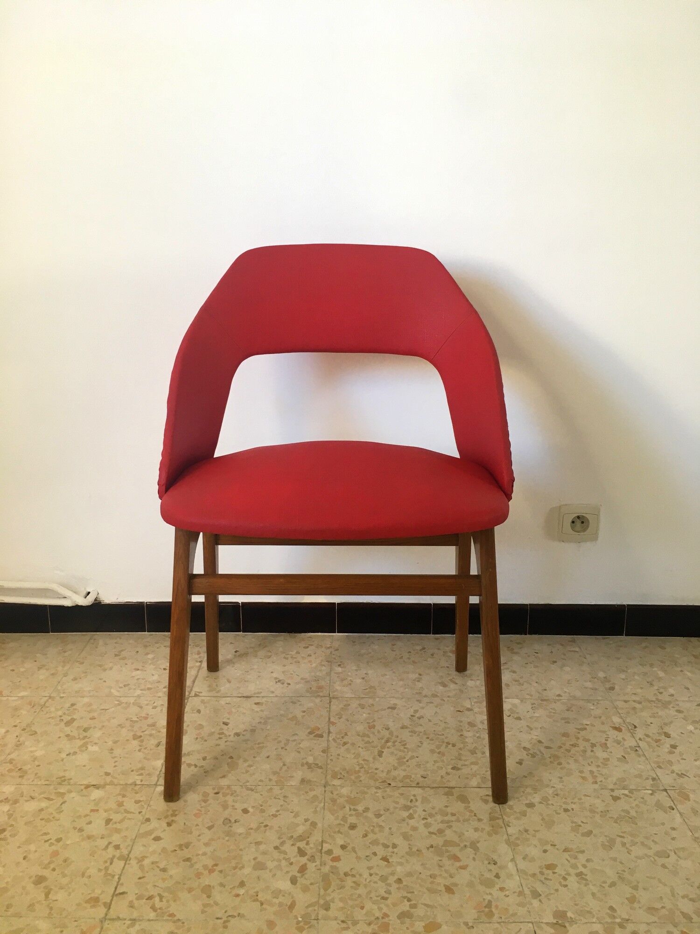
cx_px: 350
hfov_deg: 48.2
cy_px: 467
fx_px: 782
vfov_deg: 61.7
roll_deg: +0.7
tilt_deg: -14.5
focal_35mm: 29
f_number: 2.2
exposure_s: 1/33
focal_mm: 4.15
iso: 80
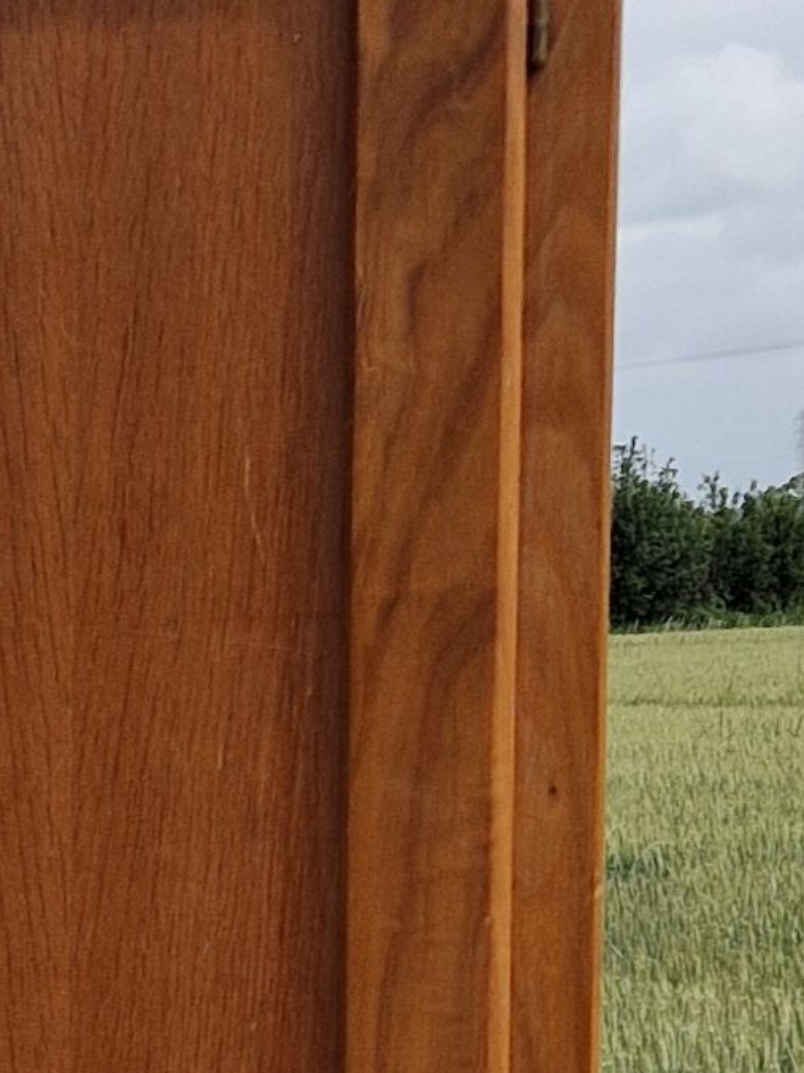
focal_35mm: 136
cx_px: -503
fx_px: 4212
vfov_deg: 13.9
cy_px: 1451
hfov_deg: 10.4
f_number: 1.8
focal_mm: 5.4
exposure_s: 1/2096
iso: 50
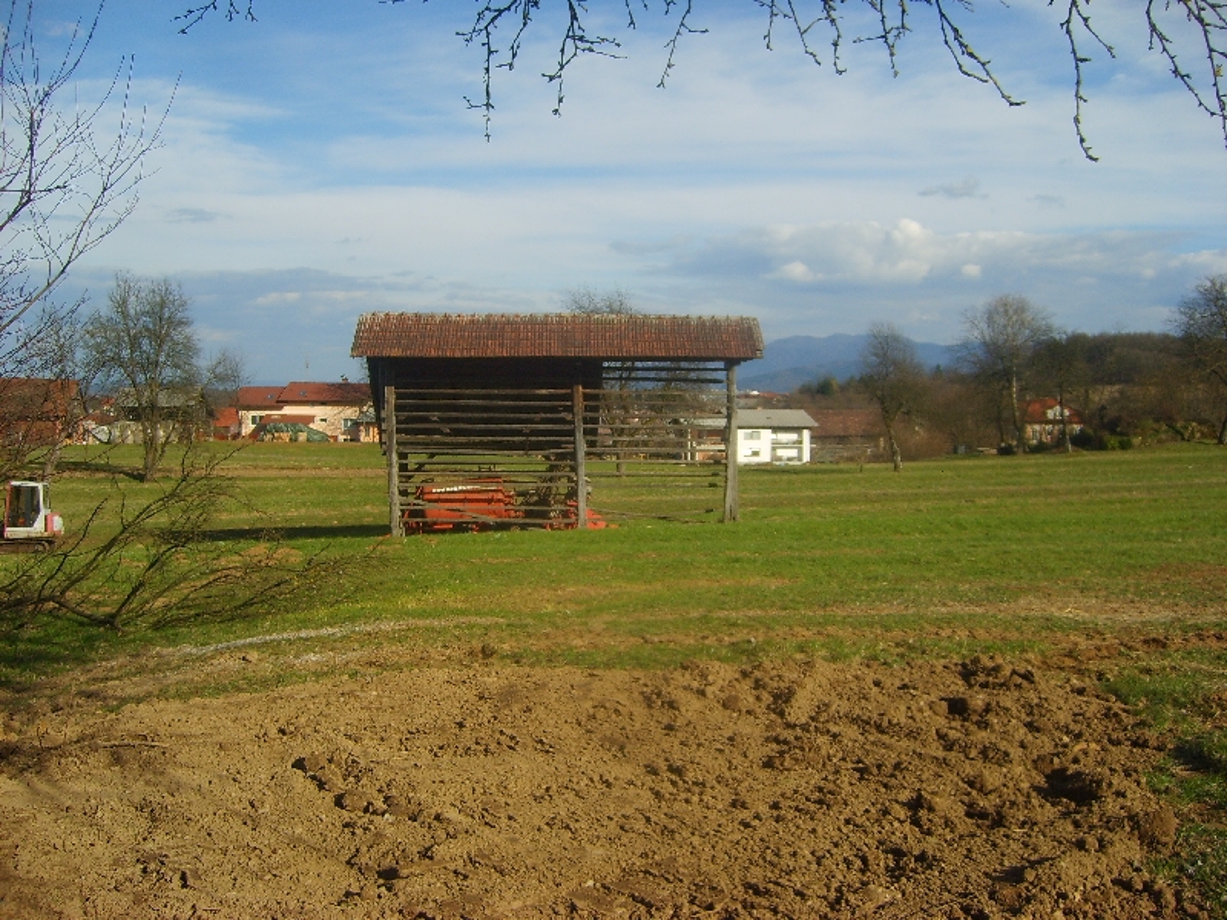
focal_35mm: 35
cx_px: 614
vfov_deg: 40.7
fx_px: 1241
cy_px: 460
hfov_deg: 52.6
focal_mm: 5.8
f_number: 2.8
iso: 50
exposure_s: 1/1000
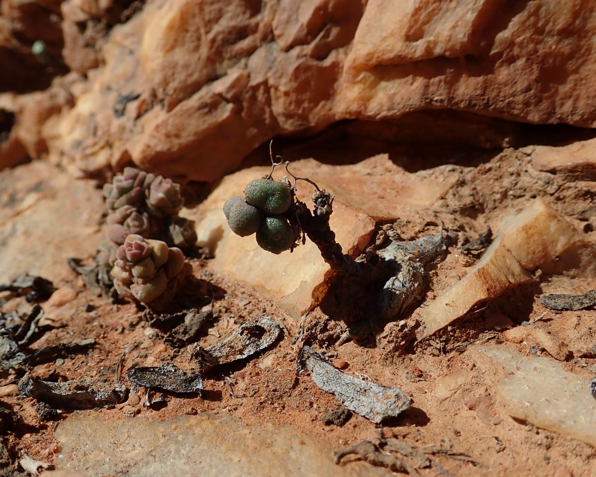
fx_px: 564
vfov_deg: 45.8
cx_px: 323
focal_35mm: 32
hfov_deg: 55.6
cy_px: 240
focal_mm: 5.5
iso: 100
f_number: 9
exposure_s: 1/200
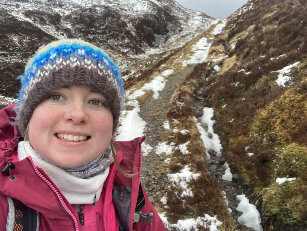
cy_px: 116
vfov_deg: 44.2
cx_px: 154
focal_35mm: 32
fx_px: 284
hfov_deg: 56.8
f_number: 2.2
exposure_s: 1/121
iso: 50
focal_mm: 2.87
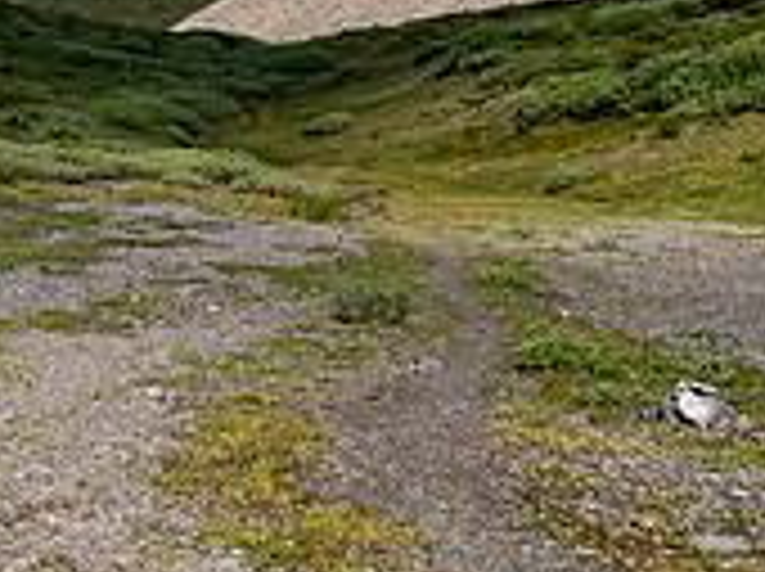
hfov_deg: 22.7
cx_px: -45
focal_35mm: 82
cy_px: -61
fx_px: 1810
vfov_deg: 17.3
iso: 200
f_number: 8
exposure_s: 1/200
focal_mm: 12
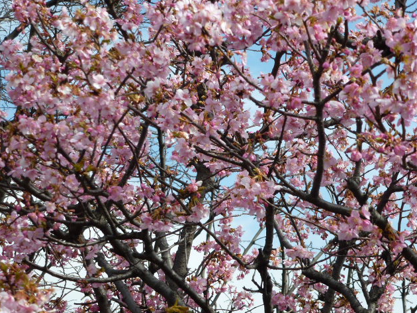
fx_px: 1481
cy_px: 155
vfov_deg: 12.0
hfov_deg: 16.0
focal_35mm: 123
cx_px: 208
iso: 100
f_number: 5.1
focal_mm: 21.7
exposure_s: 1/400
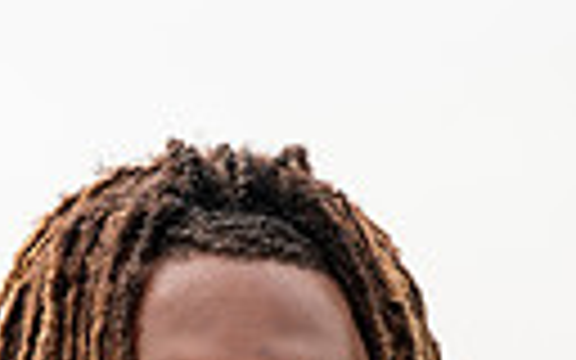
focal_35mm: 250
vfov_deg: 5.1
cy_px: 936
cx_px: 144
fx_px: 3924
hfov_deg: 8.4
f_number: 5.6
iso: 100
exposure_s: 1/400
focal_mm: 70
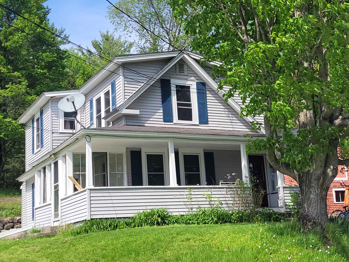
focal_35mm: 27
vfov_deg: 51.4
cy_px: 131
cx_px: 178
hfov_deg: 65.3
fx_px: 272
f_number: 1.8
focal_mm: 5.4
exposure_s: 1/1414
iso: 40
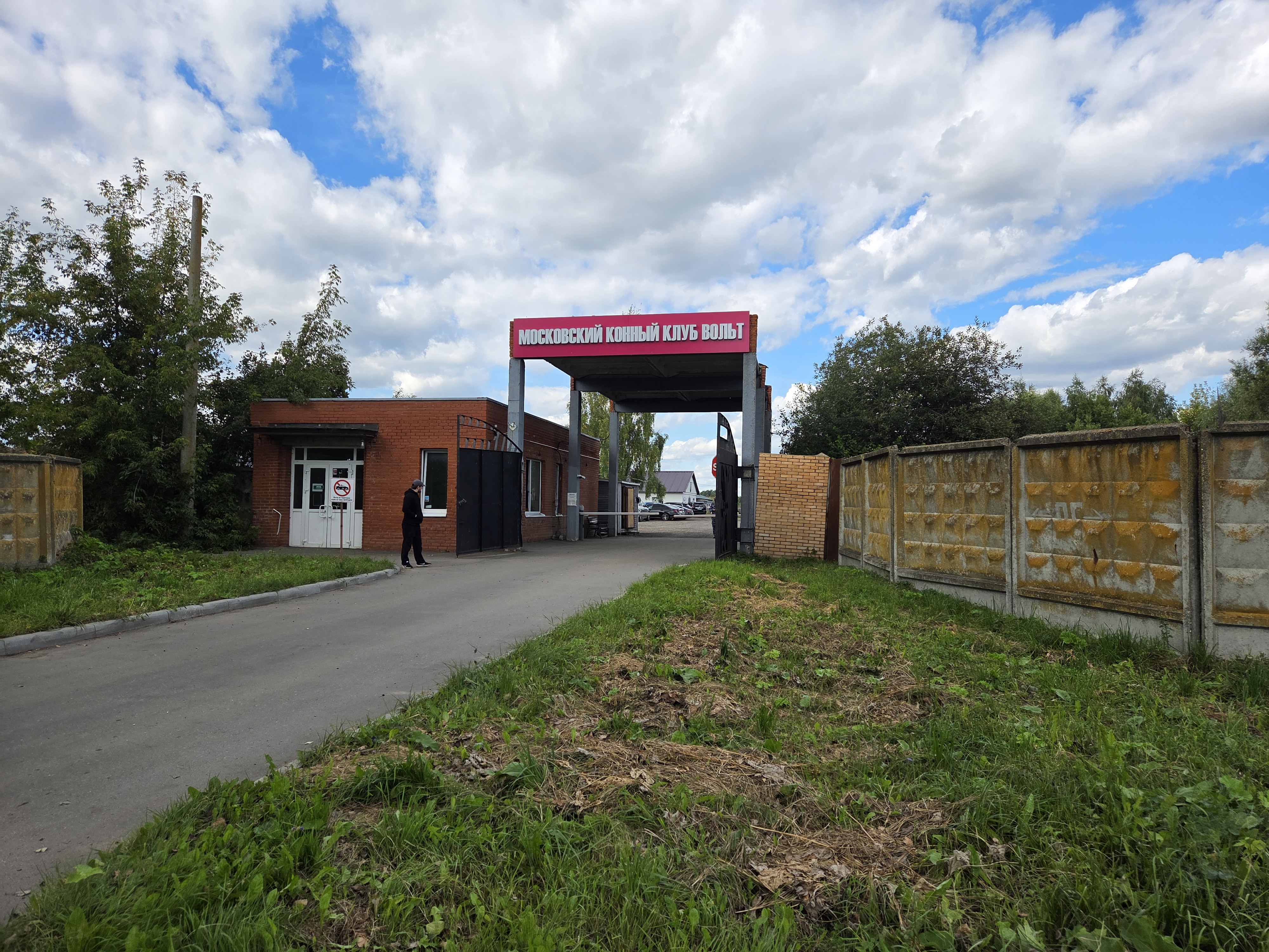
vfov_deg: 58.9
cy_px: 476
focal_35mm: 23
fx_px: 843
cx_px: 634
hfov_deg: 73.9
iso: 80
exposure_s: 1/3067
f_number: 1.8
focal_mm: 5.4
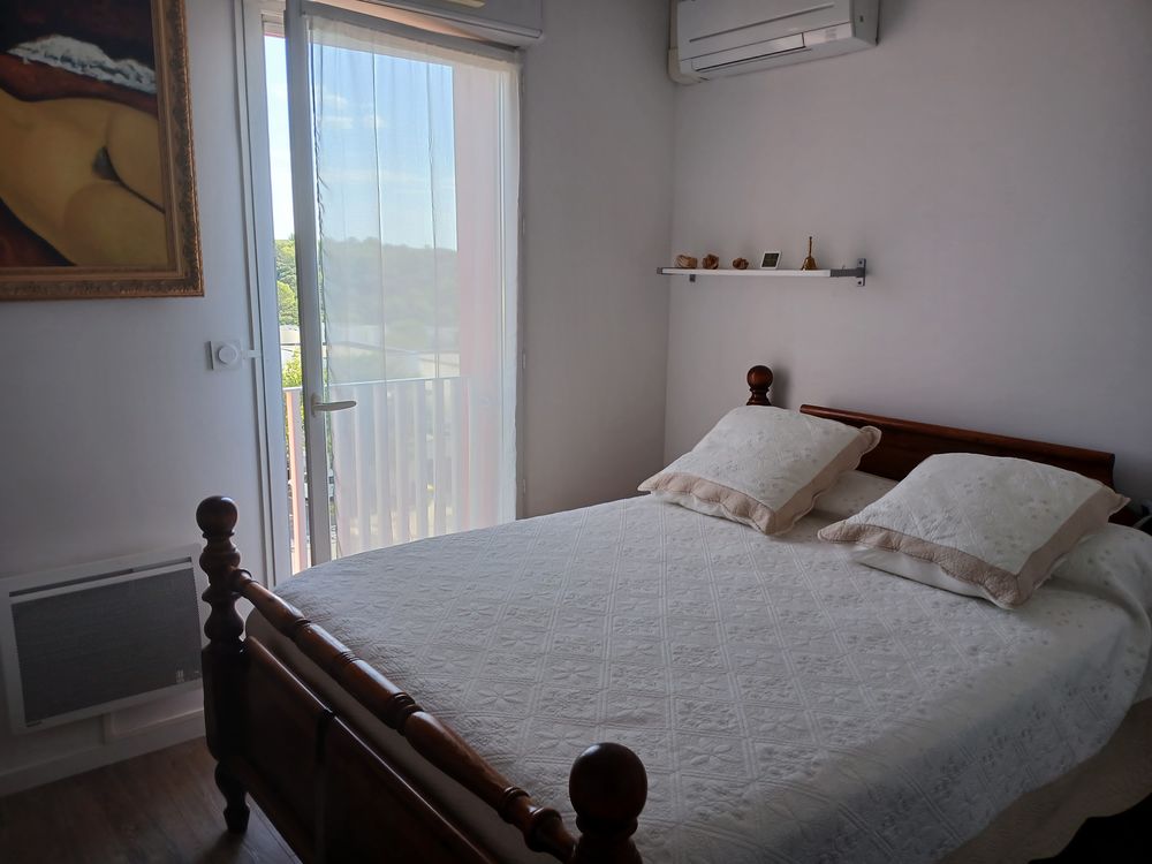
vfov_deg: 53.1
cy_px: 432
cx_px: 576
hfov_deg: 67.3
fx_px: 865
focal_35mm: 26
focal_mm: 3.98
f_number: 1.8
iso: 20
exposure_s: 1/50
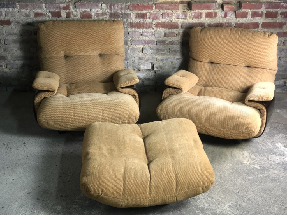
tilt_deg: -26.7
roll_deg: +0.5
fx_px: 431
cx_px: 144
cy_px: 108
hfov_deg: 36.8
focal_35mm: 52
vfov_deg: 28.0
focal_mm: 6
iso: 160
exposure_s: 1/17
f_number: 2.4
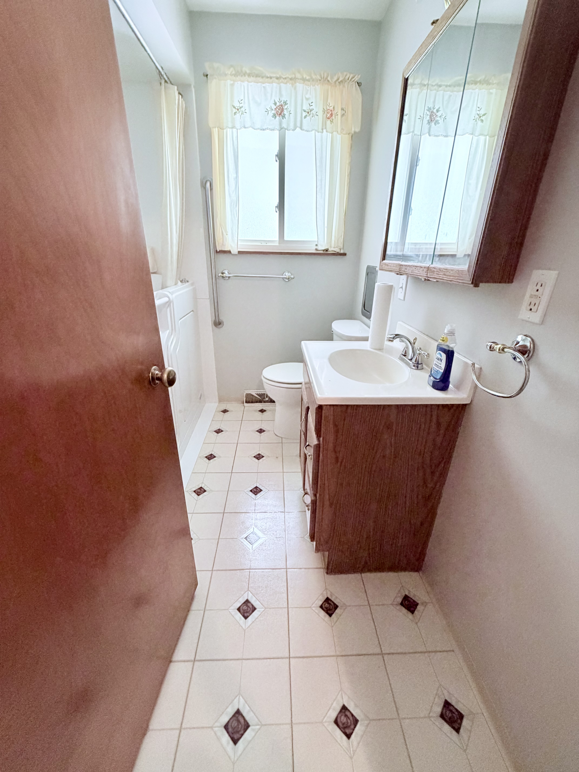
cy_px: 386
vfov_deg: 102.1
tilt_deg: -21.7
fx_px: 312
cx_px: 290
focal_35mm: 14
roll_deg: -2.5
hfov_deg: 85.7
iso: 320
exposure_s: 1/60
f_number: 2.2
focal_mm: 2.22
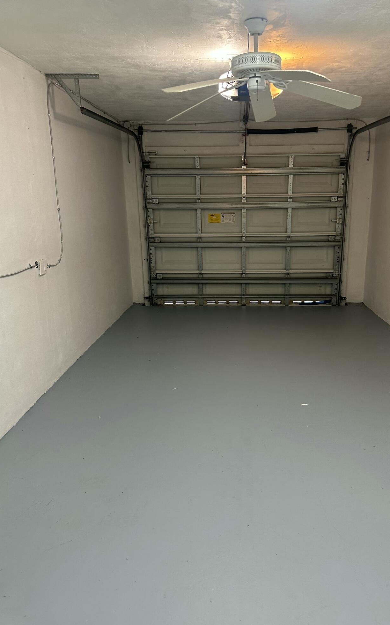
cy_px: 307
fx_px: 442
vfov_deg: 70.4
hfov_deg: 47.3
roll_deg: +0.2
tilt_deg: -13.7
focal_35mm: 26
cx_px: 233
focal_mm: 6.86
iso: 200
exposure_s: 1/60
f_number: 1.78
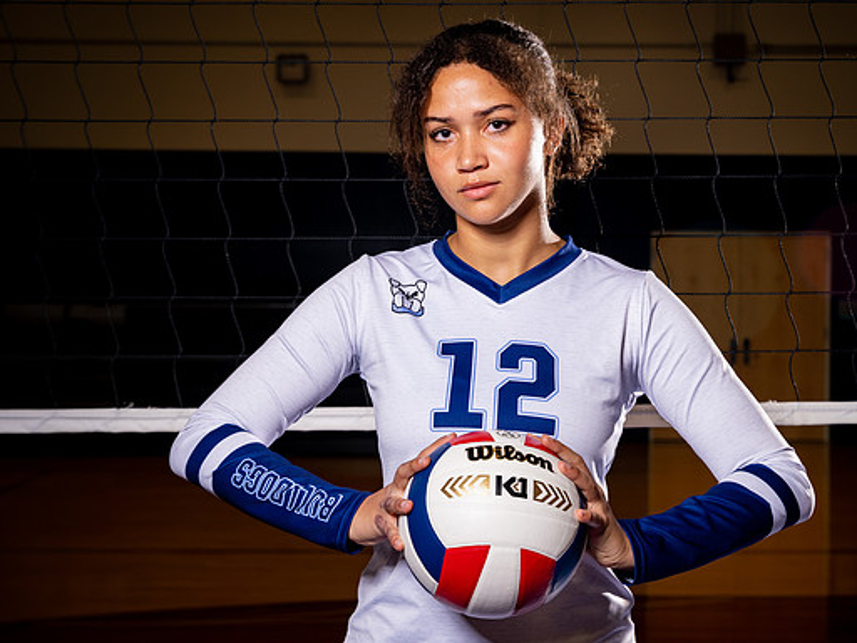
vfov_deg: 20.7
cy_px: 342
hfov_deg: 27.4
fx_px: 1758
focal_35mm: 71
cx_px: 484
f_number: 5.6
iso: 250
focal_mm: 56
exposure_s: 1/125
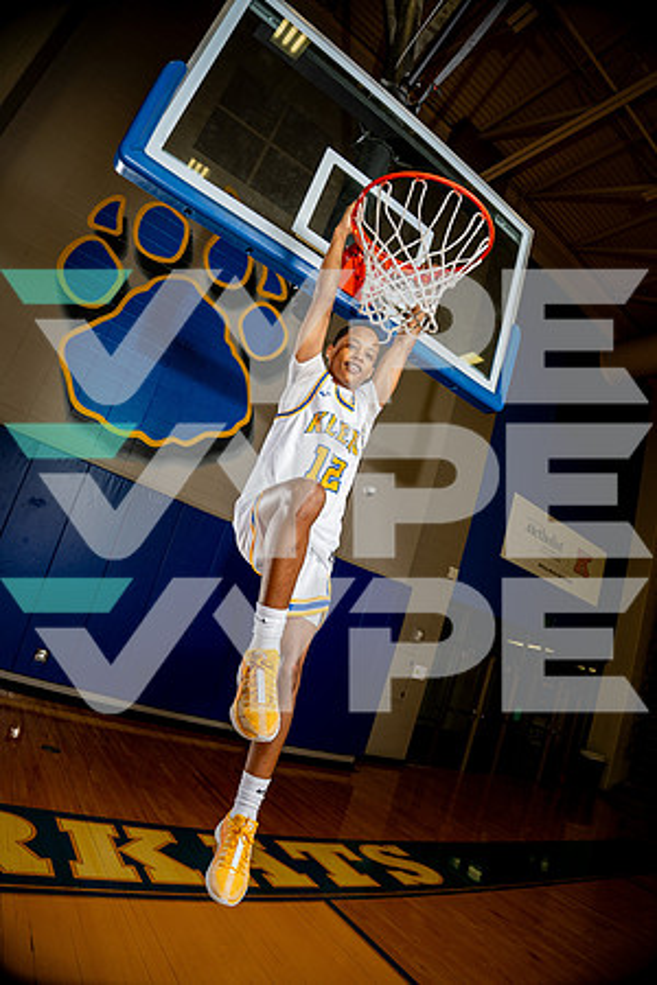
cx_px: 328
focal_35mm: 20
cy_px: 492
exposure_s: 1/250
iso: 160
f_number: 4
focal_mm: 20
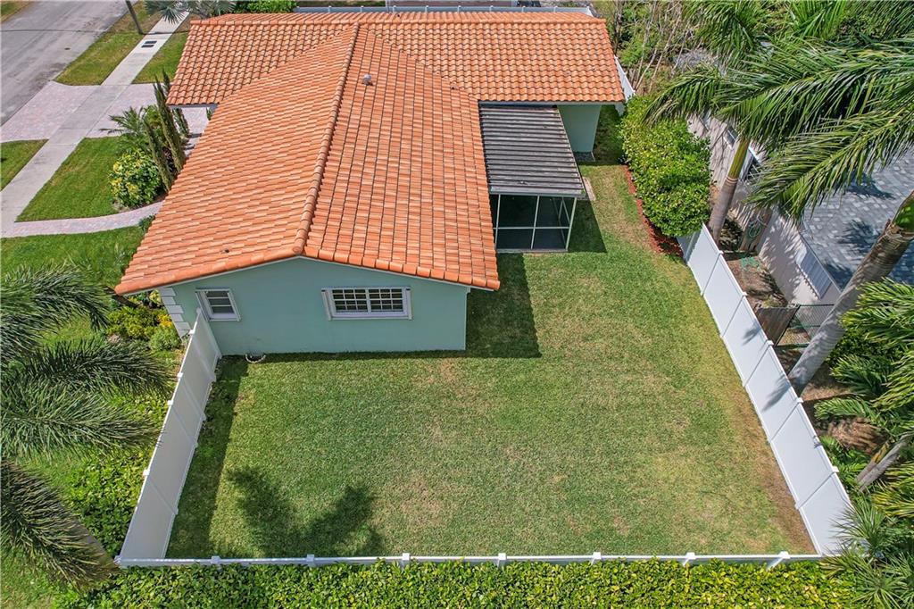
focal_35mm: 22
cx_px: 457
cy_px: 304
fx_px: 558
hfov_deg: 78.6
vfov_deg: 57.2
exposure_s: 1/3000
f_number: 2.8
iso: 110
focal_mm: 8.38
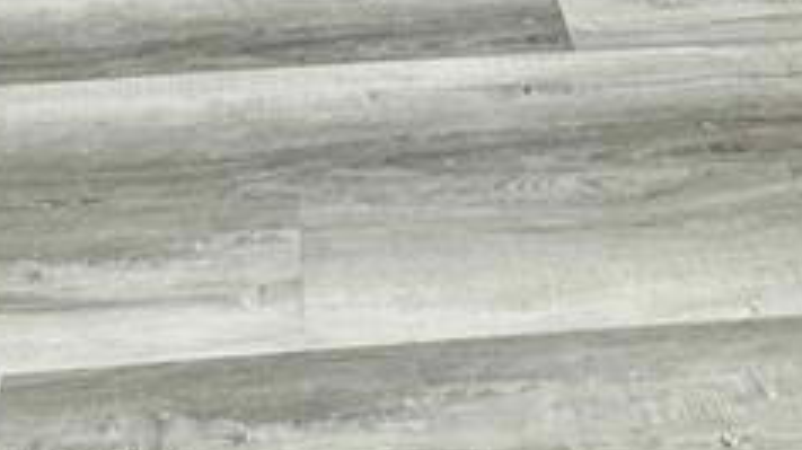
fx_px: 1403
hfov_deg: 31.9
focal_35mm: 66
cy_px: -826
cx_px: 386
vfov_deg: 11.8
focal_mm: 2.22
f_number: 2.2
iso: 160
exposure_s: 1/120
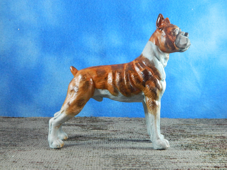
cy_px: 85
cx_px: 114
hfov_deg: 40.4
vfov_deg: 30.9
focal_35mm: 47
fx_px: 308
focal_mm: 8.4
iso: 400
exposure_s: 1/30
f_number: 3.6
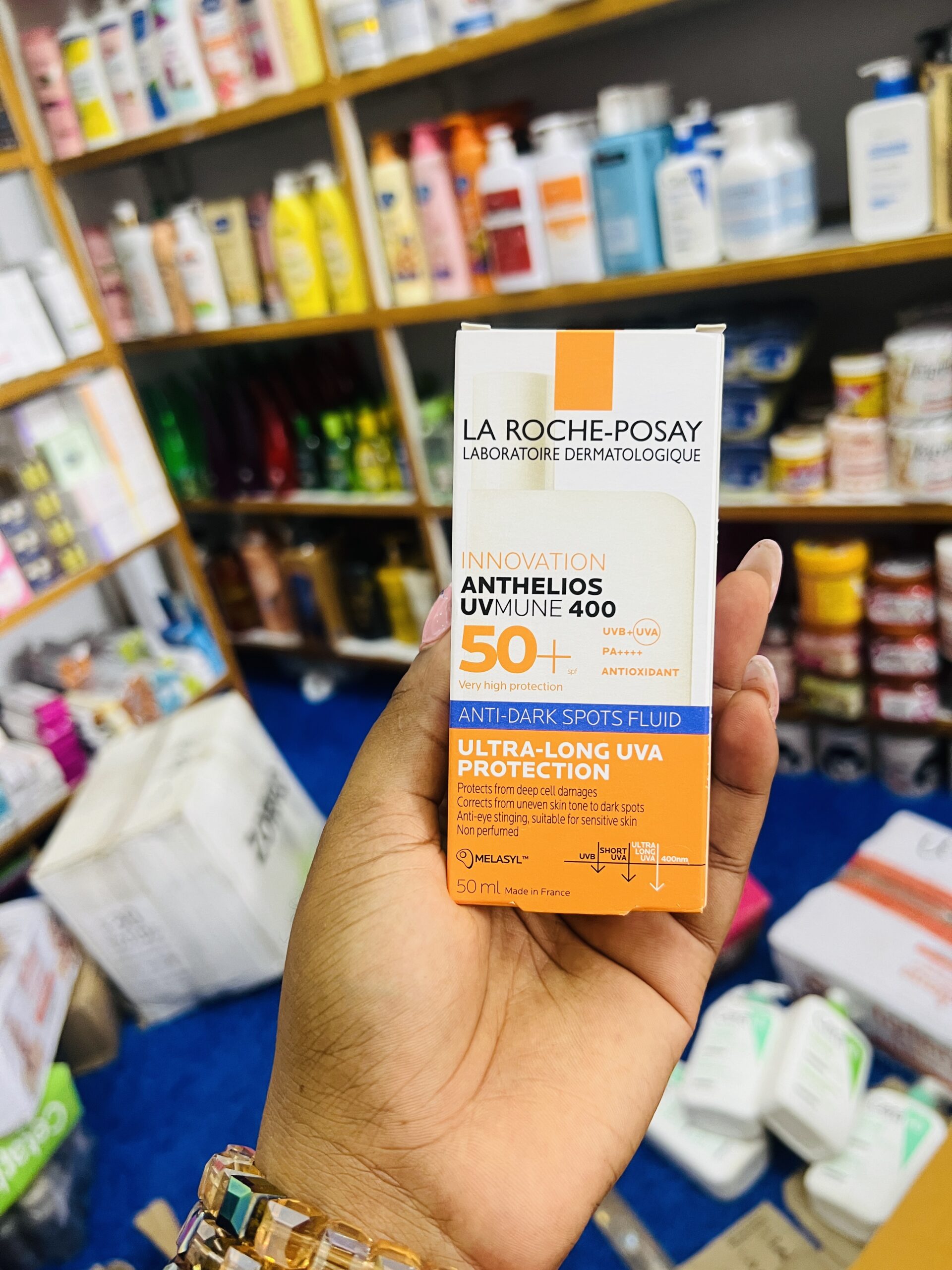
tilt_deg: -22.5
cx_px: 476
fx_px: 953
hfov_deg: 53.1
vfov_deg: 67.3
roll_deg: +13.3
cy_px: 635
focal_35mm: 26
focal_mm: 5.7
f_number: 1.5
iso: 125
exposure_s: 1/69
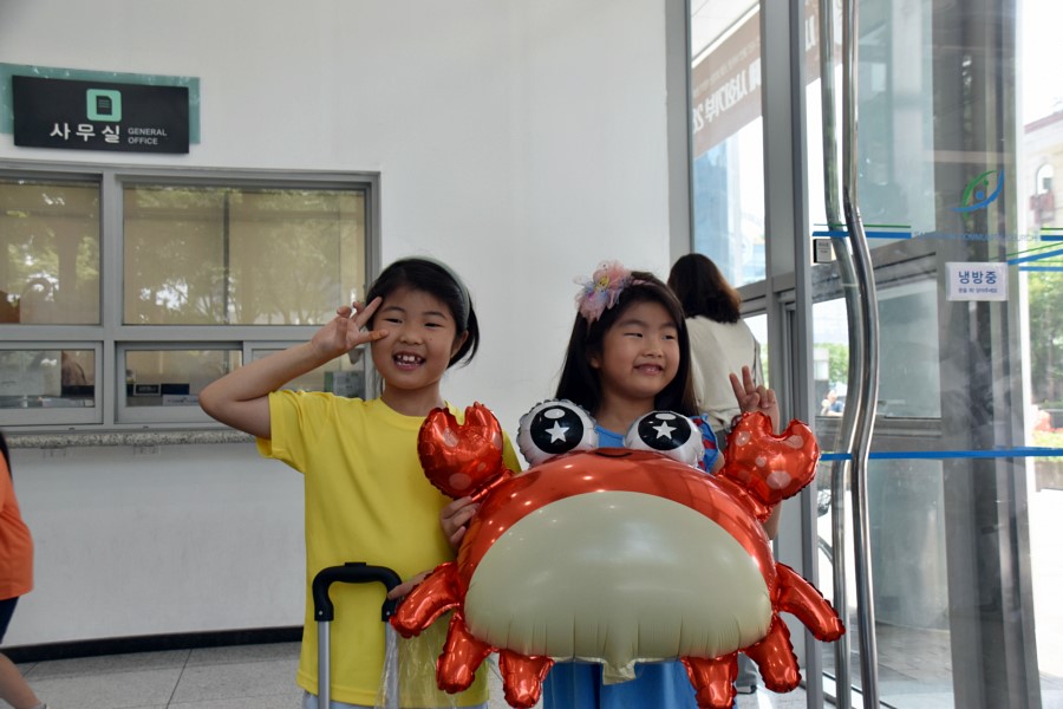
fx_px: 1063
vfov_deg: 36.9
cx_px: 532
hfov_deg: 53.1
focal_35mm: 36
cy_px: 354
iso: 400
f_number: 6.3
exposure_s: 1/160
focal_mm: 24
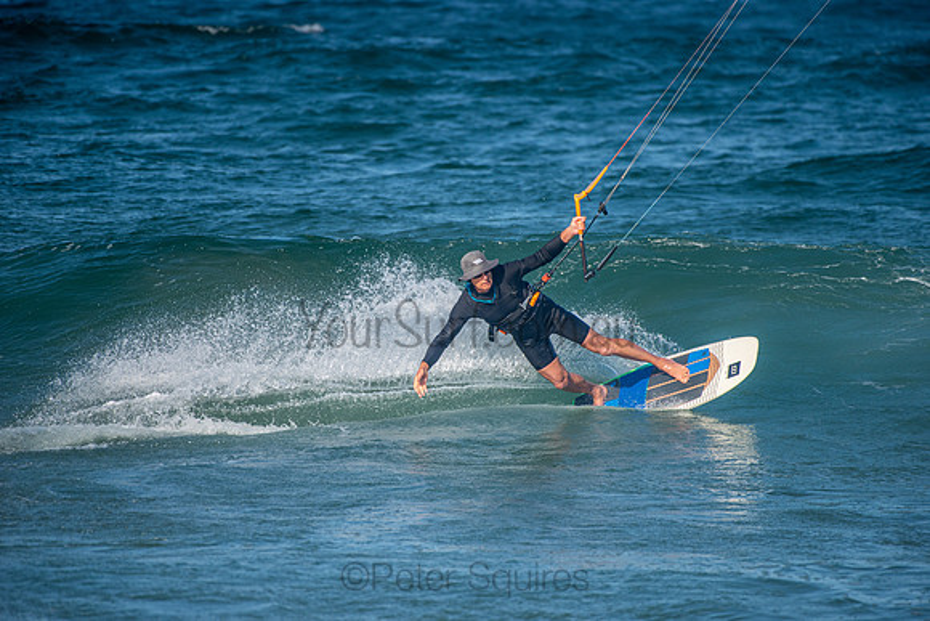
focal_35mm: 500
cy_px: 310
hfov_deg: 4.1
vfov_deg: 2.8
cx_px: 465
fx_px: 12919
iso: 250
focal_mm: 500
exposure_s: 1/1600
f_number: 5.6
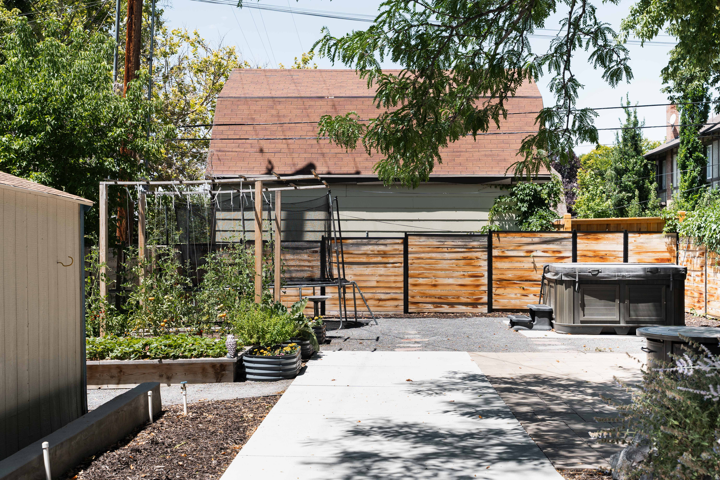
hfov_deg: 45.2
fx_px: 864
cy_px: 240
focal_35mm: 43
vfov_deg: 31.0
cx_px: 360
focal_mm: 43.2
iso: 100
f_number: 5.6
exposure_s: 1/400
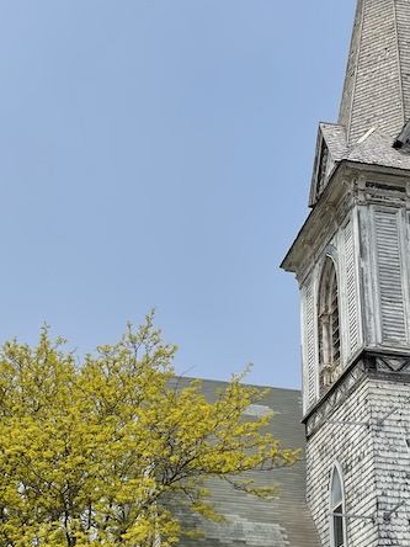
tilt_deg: +31.5
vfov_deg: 32.1
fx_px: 948
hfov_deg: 24.3
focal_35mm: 60
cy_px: 235
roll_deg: -0.5
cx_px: 273
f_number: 1.6
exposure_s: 1/8403
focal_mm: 4.2
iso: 32
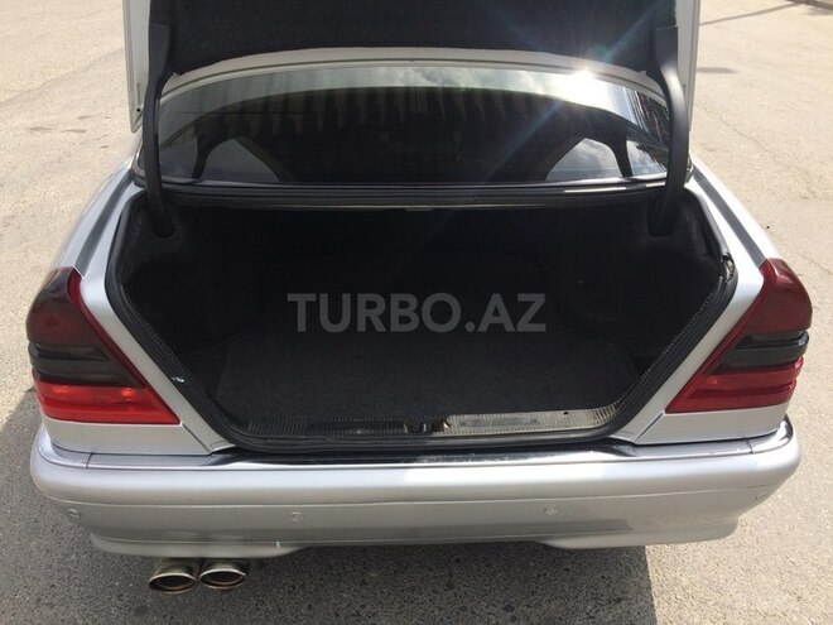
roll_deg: +2.3
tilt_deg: -28.6
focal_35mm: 29
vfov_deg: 48.2
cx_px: 416
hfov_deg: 61.7
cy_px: 312
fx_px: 698
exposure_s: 1/1244
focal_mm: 4.15
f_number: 2.2
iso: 32
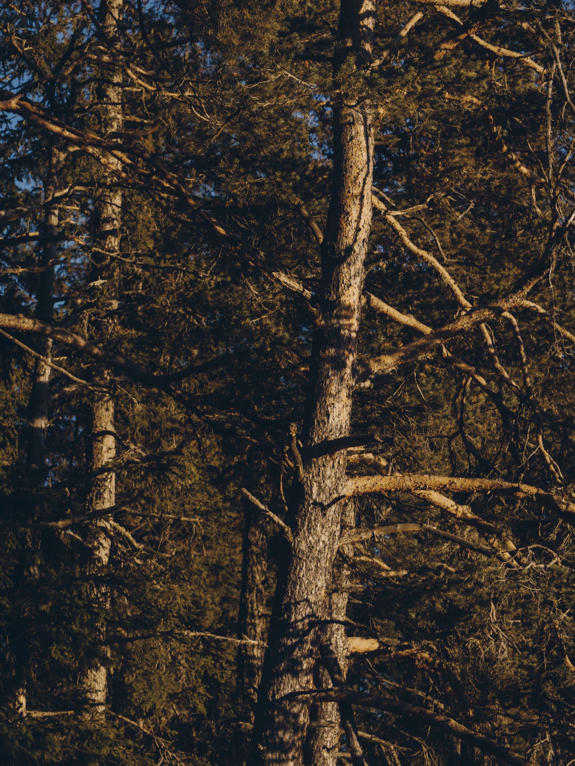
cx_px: 288
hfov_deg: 9.4
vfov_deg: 12.5
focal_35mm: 158
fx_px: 3499
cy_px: 383
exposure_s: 1/200
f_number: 5.6
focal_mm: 200
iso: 125
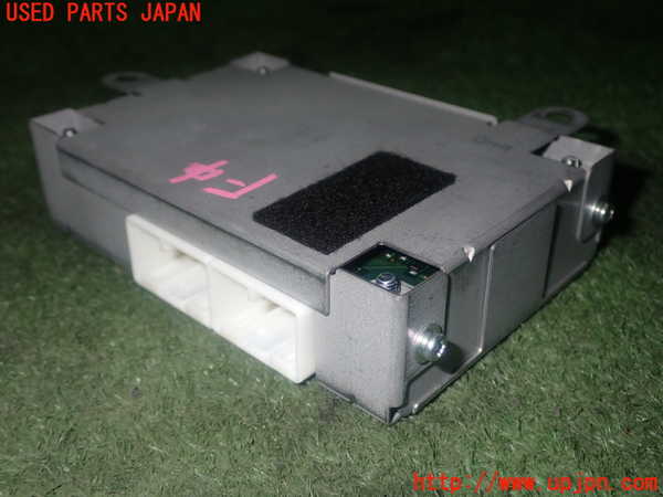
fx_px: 785
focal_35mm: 41
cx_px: 332
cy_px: 248
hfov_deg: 45.8
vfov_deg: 35.1
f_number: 8
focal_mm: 7.31
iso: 200
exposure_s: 1/40
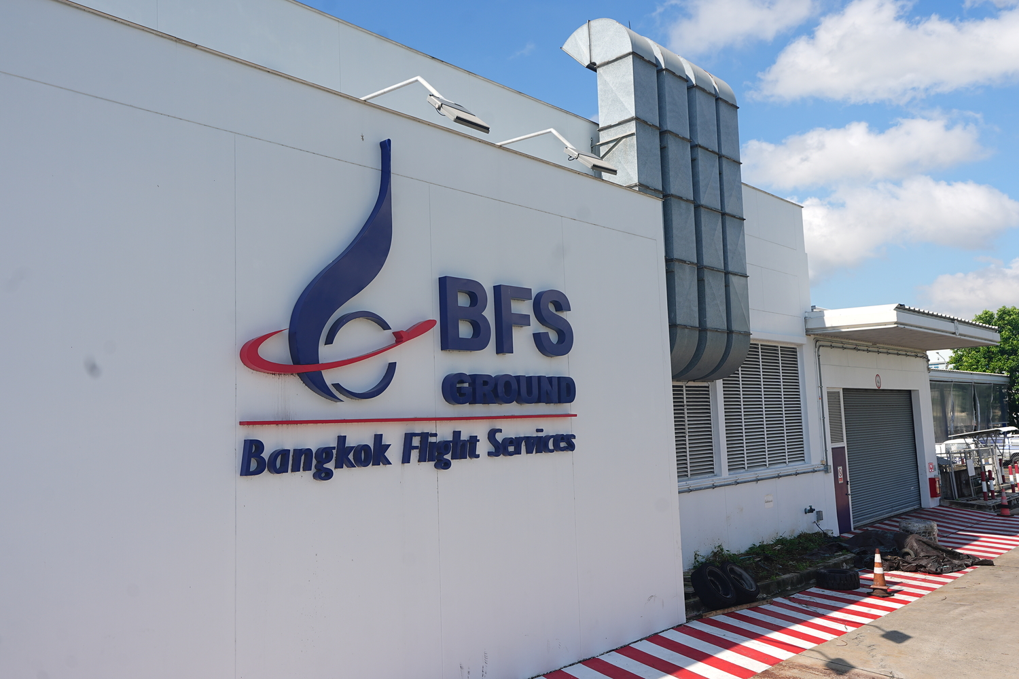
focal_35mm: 29
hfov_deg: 63.7
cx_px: 510
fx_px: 821
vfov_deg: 45.0
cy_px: 340
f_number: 7.1
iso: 125
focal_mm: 29
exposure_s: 1/500
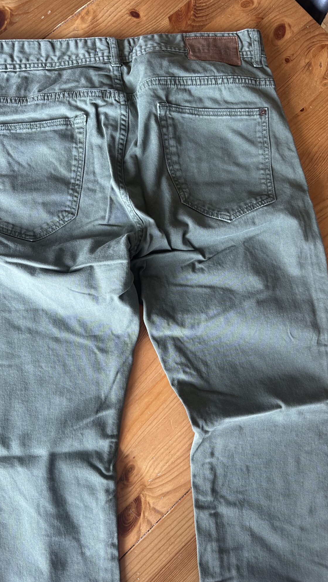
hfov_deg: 42.8
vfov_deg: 69.9
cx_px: 145
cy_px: 289
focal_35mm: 27
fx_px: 417
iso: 125
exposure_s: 1/60
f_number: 1.78
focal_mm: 6.86
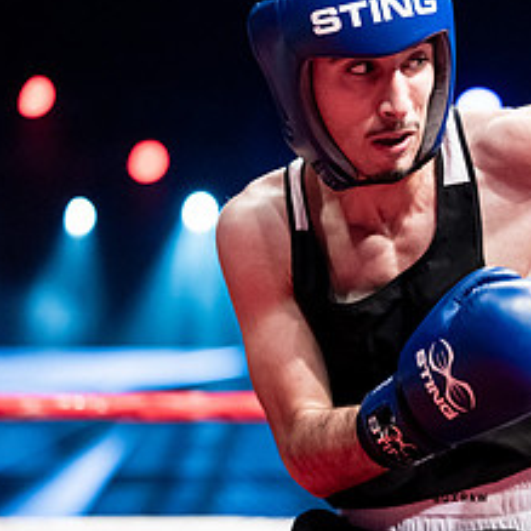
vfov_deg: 9.6
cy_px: 336
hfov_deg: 9.5
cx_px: 669
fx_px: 3159
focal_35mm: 182
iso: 3200
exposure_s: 1/1250
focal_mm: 81
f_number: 2
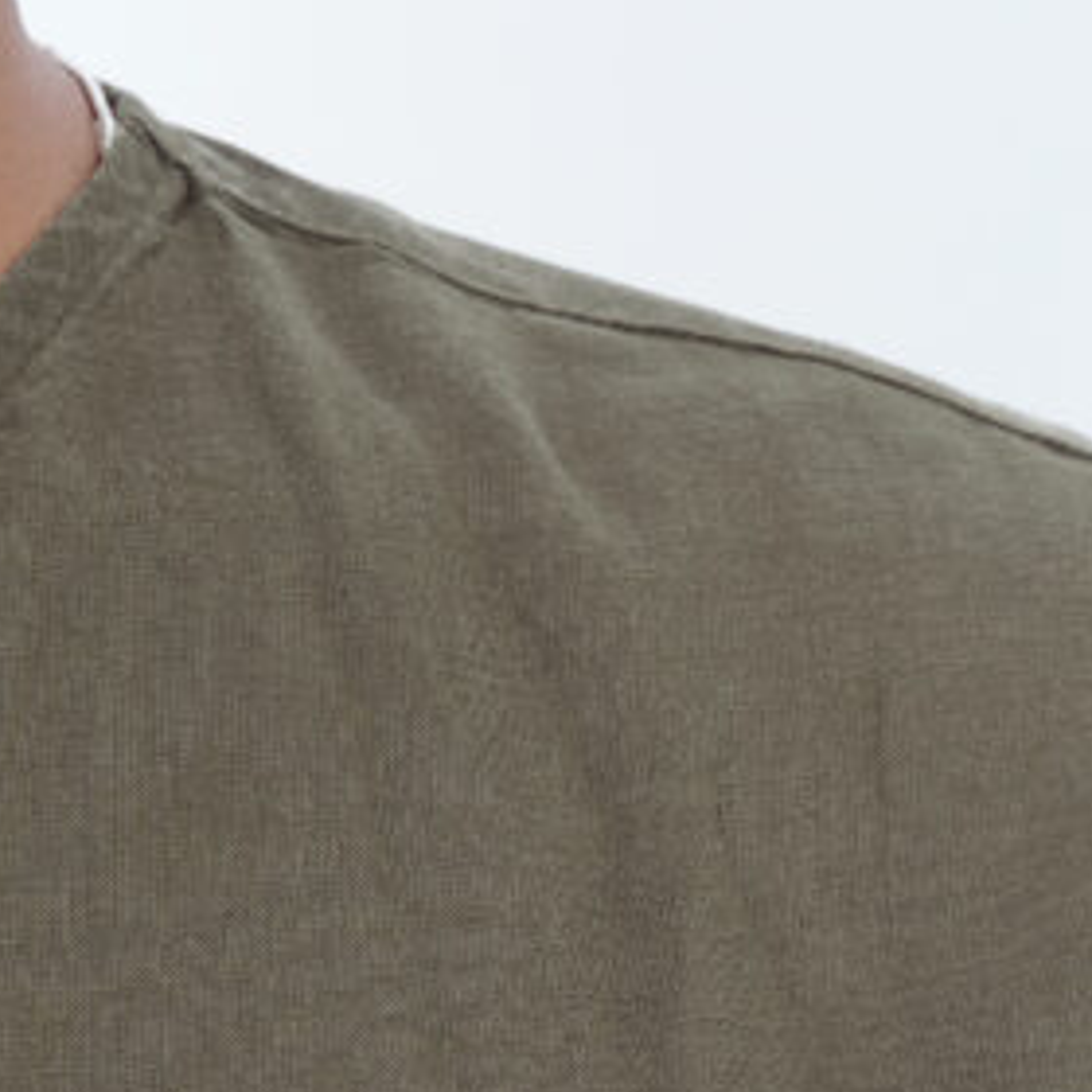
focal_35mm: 164
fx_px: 5853
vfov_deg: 10.4
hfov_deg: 10.7
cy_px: 1529
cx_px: 546
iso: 200
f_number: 8
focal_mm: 40
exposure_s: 1/100
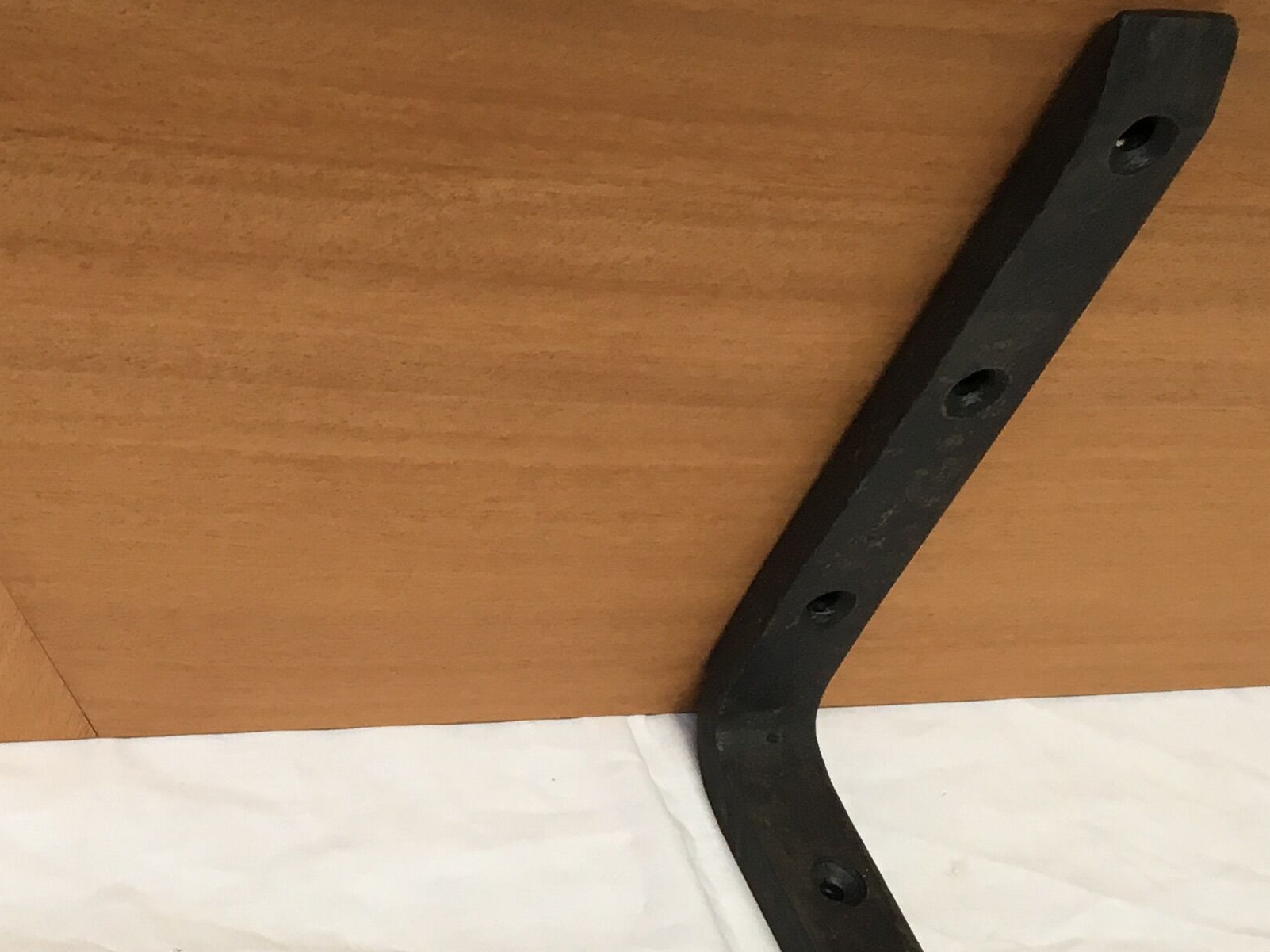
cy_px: 800
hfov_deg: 26.3
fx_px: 2678
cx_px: 300
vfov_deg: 19.9
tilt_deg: -45.8
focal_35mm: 73
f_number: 2.2
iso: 32
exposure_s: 1/33
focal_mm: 4.15
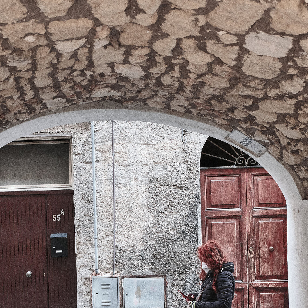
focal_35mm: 77
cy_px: 245
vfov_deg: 22.2
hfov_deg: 22.4
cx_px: 125
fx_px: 775
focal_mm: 33
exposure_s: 1/250
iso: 2500
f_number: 5.6
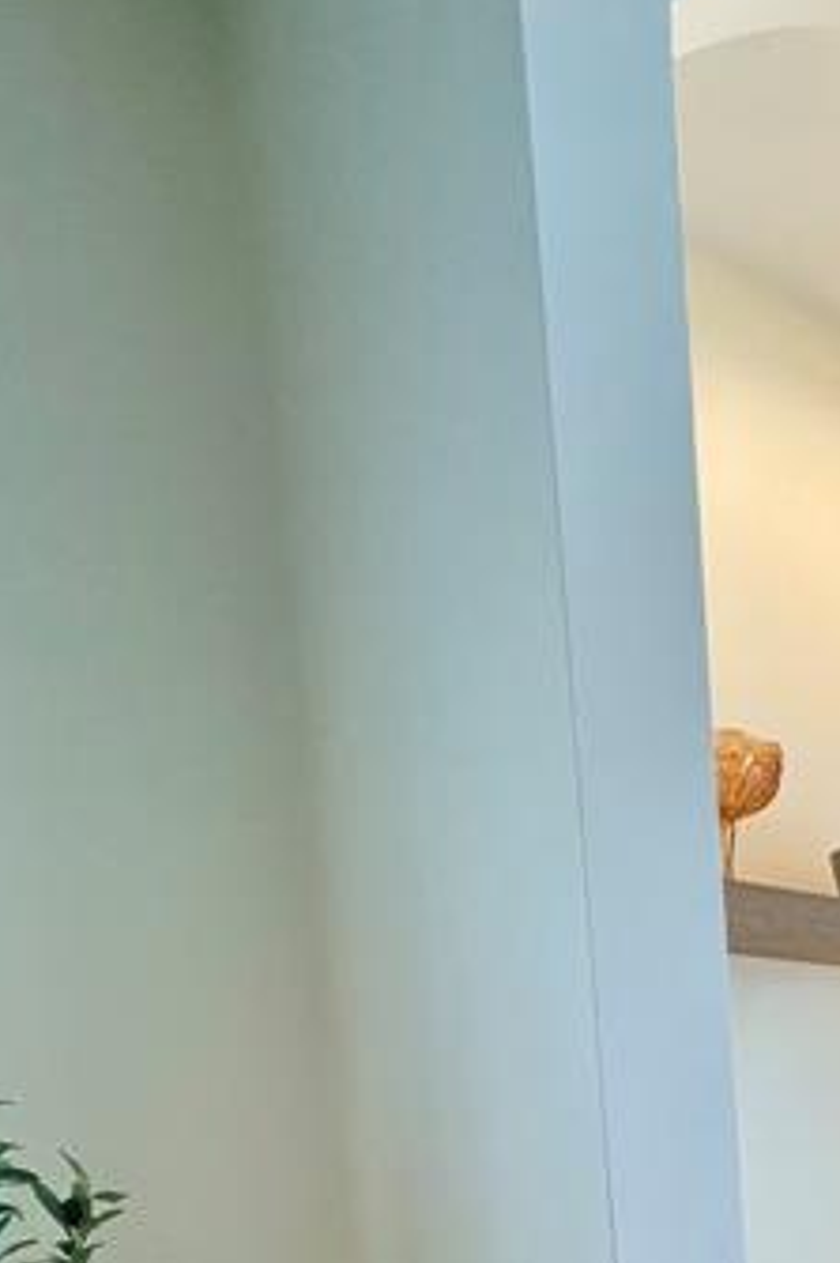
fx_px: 1086
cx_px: 1051
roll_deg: +1.8
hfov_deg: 33.1
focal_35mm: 31
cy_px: 1289
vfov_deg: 48.5
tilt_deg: -5.6
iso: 80
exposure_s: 1/120
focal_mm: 1.57
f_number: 1.8
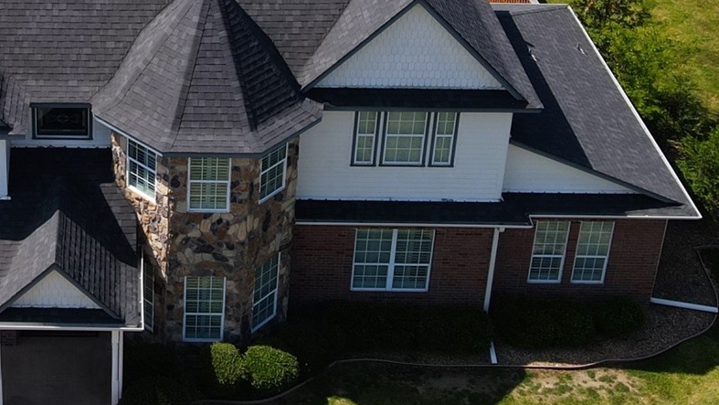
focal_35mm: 68
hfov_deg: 30.1
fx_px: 1297
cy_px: -72
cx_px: 122
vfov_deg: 17.0
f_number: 2.8
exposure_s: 1/500
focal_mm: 4.5
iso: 100
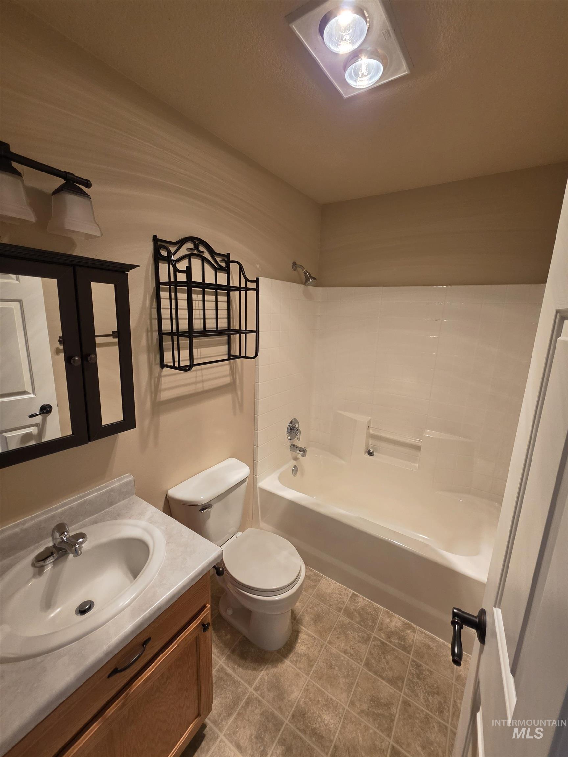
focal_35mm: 13
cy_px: 378
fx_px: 284
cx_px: 284
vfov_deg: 106.2
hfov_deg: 89.9
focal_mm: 2.2
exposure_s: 1/120
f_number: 1.9
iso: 200
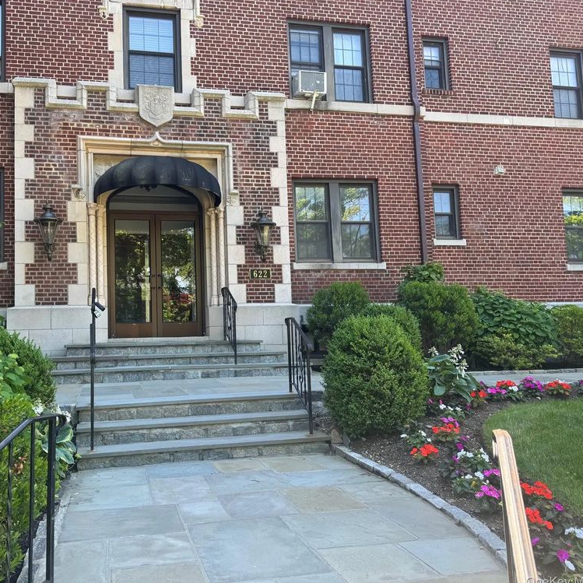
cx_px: 206
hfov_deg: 54.8
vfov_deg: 55.6
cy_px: 292
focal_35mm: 29
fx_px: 553
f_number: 1.78
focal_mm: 6.76
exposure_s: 1/236
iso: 64
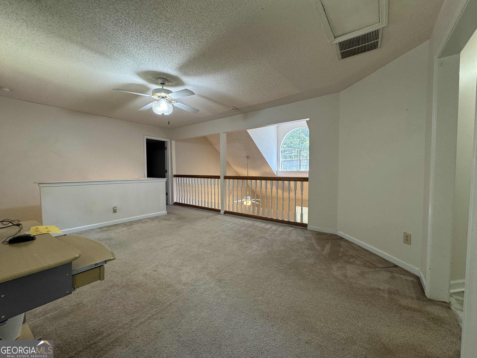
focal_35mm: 14
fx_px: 193
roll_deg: -0.2
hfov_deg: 102.1
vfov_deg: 85.7
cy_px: 179
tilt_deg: -3.0
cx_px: 238
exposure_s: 1/60
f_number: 2.2
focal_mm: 2.22
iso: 200
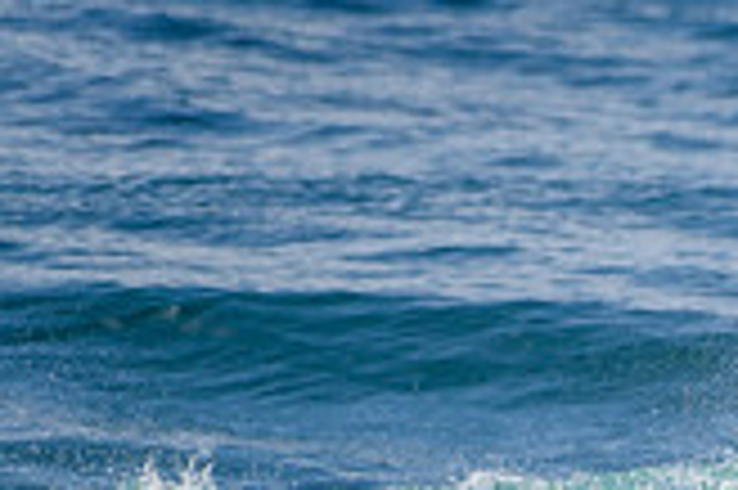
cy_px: 543
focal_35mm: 2174
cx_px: 996
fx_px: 44522
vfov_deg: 0.6
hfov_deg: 0.9
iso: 125
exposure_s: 1/2000
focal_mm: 500
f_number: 5.6
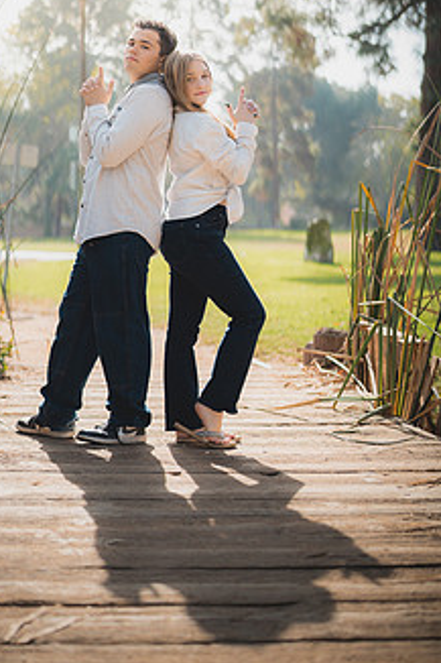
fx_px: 1269
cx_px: 146
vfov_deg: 29.1
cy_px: 232
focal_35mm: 69
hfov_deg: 19.6
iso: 250
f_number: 1.4
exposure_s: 1/5000
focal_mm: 50
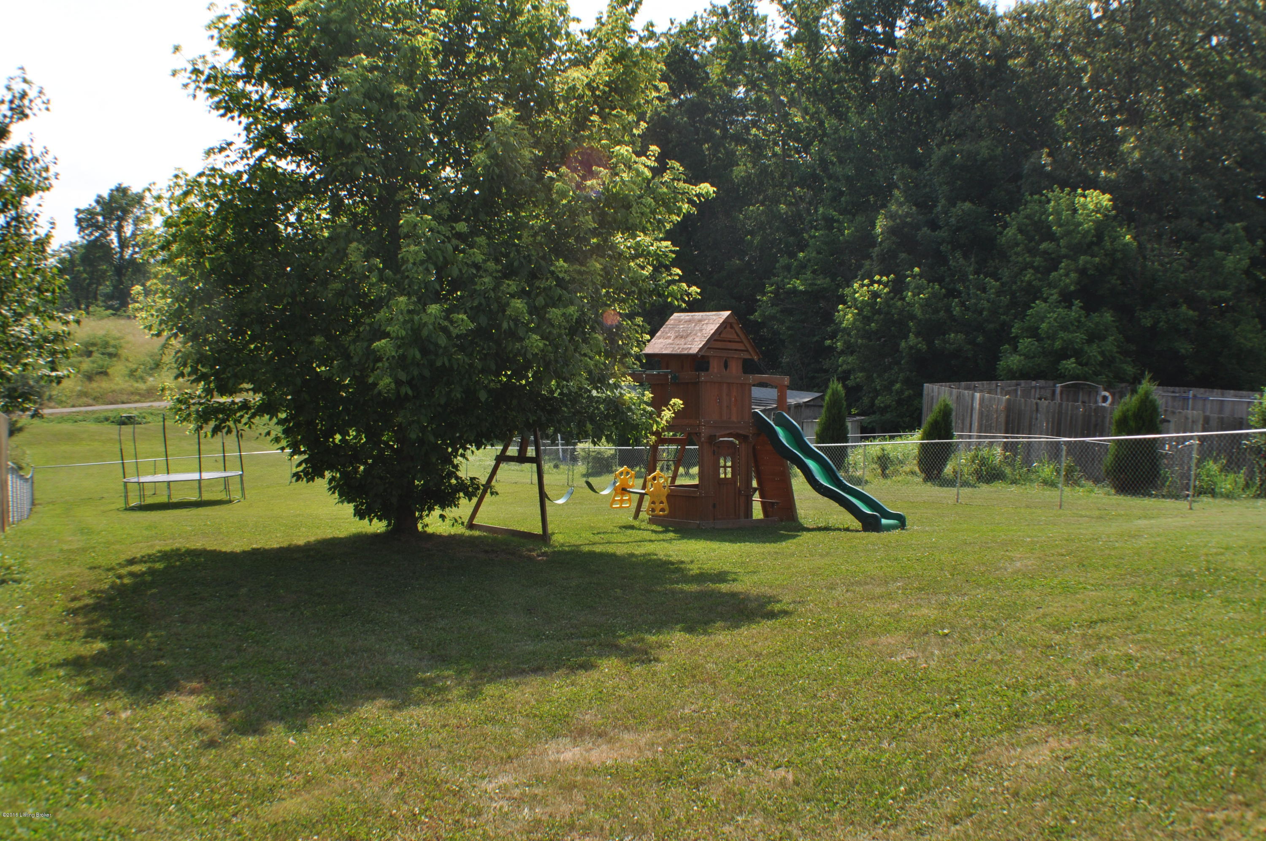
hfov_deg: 49.6
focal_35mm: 39
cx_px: 633
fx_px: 1370
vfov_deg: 34.1
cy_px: 420
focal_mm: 26
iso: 200
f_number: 9
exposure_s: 1/320
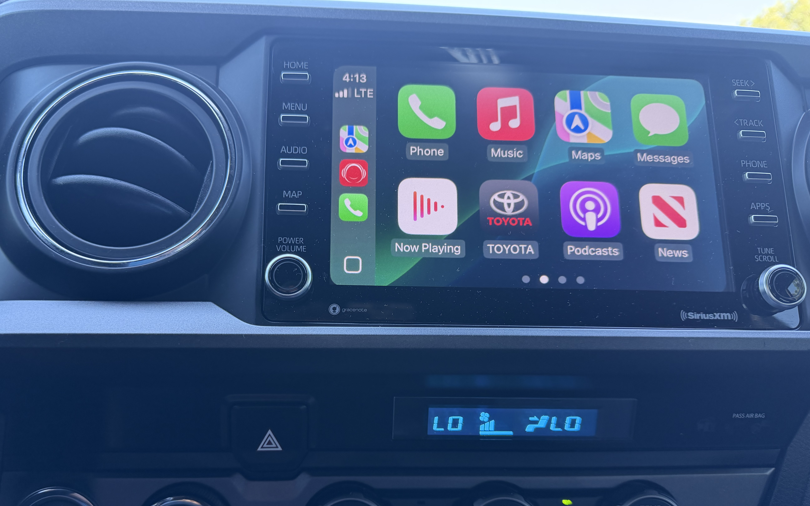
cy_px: 318
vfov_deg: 44.2
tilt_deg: -5.8
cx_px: 366
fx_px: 618
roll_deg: -2.6
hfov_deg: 66.3
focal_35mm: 28
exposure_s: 1/73
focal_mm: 6.76
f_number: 1.78
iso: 200
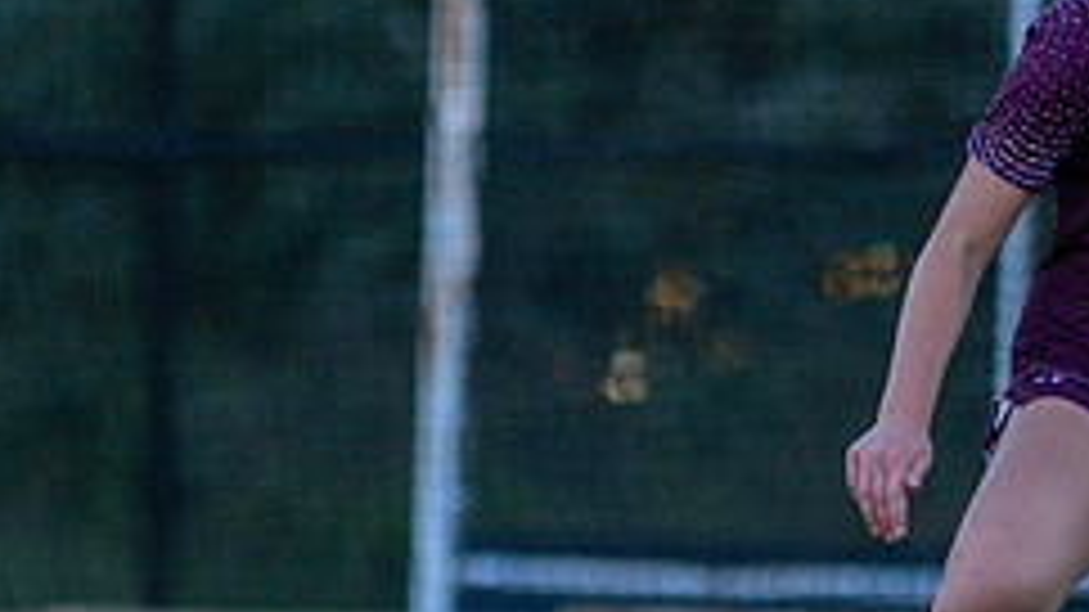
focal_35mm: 1679
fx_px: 48472
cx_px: 749
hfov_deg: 1.3
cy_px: 633
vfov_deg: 0.7
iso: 500
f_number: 2.8
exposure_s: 1/1600
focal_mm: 300
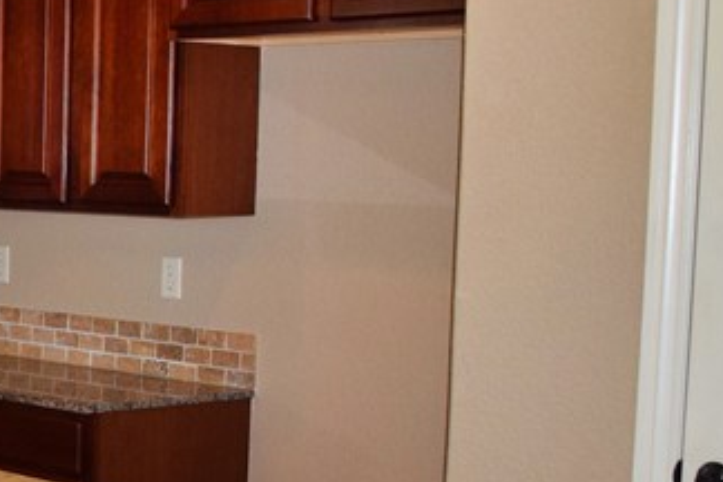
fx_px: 3233
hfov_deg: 12.2
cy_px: 308
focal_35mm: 161
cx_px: -339
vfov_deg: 8.5
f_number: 5.6
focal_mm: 32
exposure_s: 1/125
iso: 800
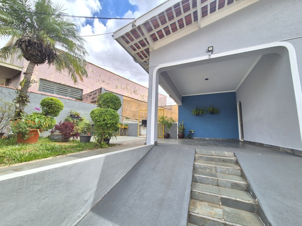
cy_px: 113
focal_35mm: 13
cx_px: 151
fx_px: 113
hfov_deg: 106.2
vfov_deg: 89.9
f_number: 2.2
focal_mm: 2.2
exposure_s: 1/461
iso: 50
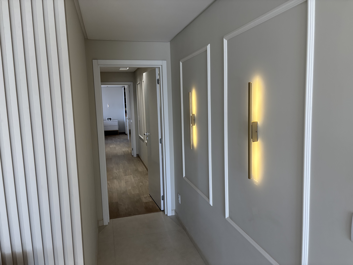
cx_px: 176
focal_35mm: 26
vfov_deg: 53.1
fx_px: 265
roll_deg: +2.1
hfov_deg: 67.3
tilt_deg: -7.1
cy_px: 132
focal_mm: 5.96
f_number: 1.6
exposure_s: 1/120
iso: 50
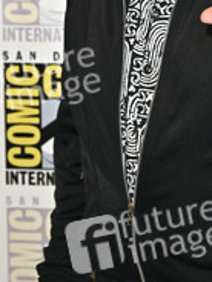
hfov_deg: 7.3
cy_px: 8
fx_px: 1658
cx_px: 189
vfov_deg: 9.7
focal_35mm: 203
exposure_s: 1/250
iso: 2000
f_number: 6.3
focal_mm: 97
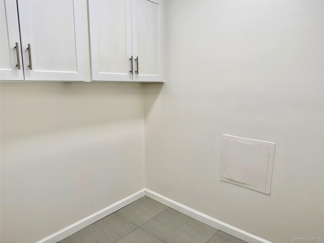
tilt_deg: -10.3
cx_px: 162
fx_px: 225
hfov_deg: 71.6
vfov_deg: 56.8
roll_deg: -0.3
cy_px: 122
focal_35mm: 24
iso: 80
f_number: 1.78
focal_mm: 6.76
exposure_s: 1/368
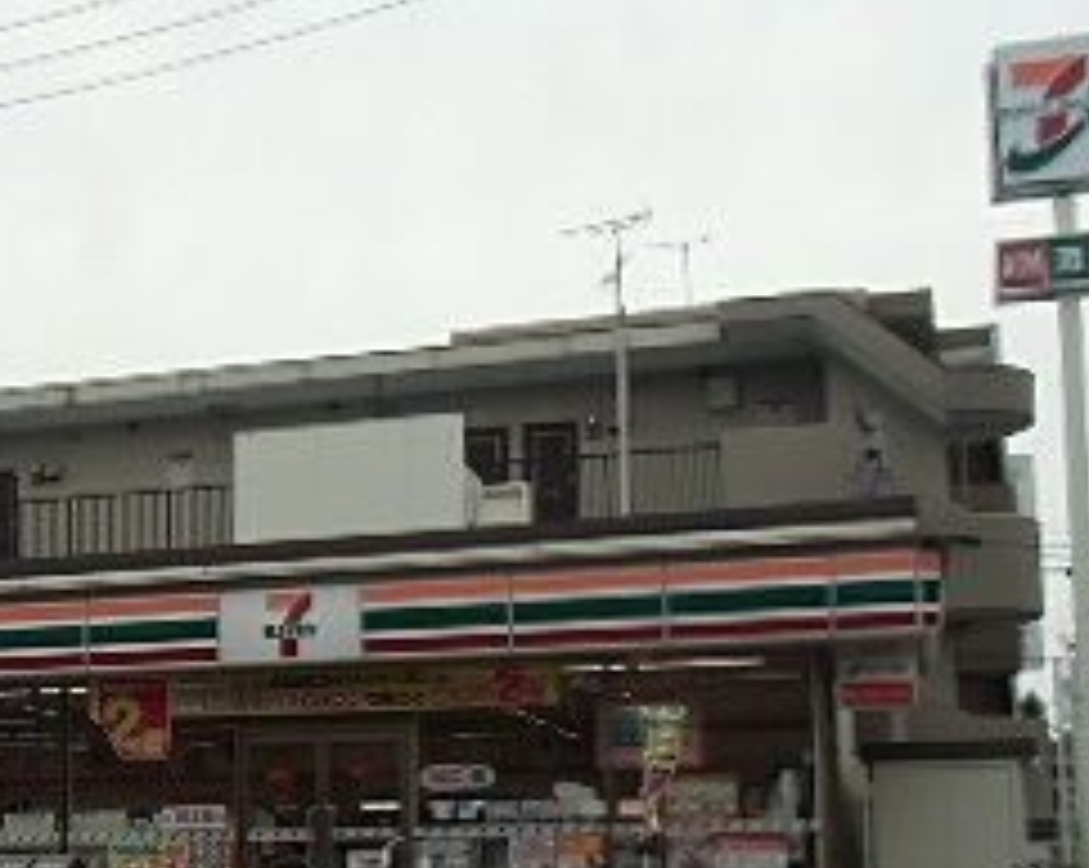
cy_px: 747
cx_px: 117
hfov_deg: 29.3
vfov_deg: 24.0
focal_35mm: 62
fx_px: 1996
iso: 64
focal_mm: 4.24
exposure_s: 1/320
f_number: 3
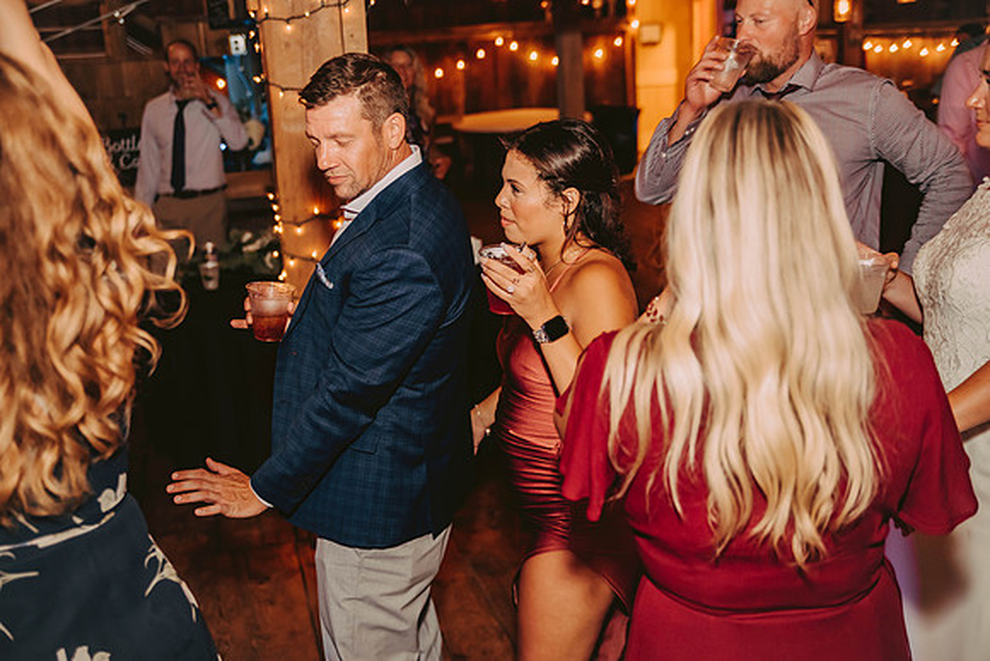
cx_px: 495
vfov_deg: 29.9
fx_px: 1238
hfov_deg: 43.6
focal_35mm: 45
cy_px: 330
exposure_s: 1/160
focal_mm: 45
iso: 1000
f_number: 2.8
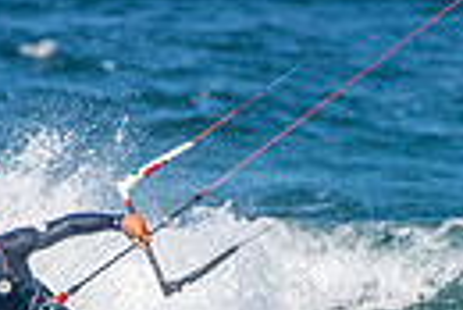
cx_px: 189
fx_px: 28648
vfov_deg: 0.6
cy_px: 383
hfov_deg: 0.9
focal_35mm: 2225
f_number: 5.6
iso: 640
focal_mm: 500
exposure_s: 1/4000
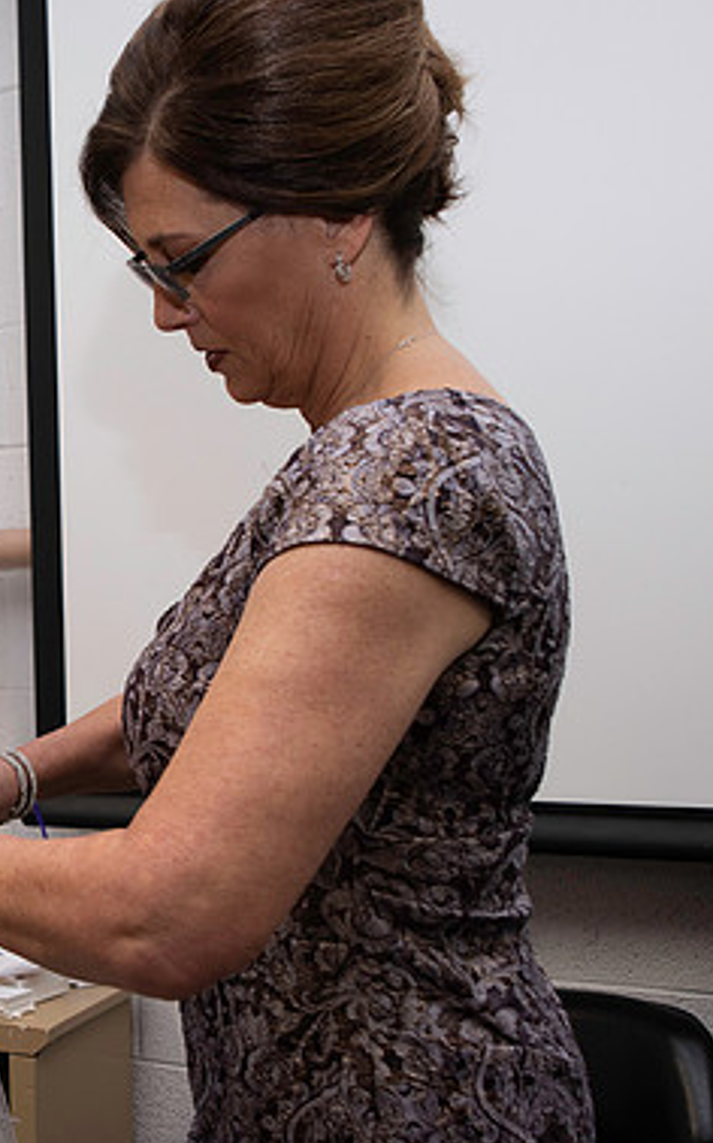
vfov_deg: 44.3
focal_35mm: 45
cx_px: -15
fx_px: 1400
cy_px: 652
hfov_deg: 26.9
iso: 640
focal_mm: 24
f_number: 4.5
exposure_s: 1/200
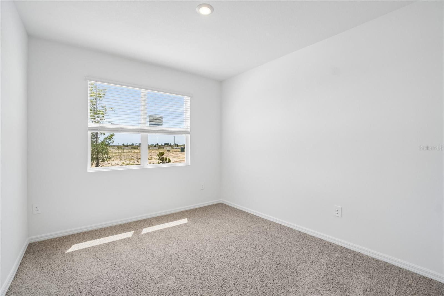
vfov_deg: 77.3
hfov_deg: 100.4
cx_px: 222
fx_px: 185
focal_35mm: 15
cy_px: 148
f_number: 8
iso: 100
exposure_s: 1/45
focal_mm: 10
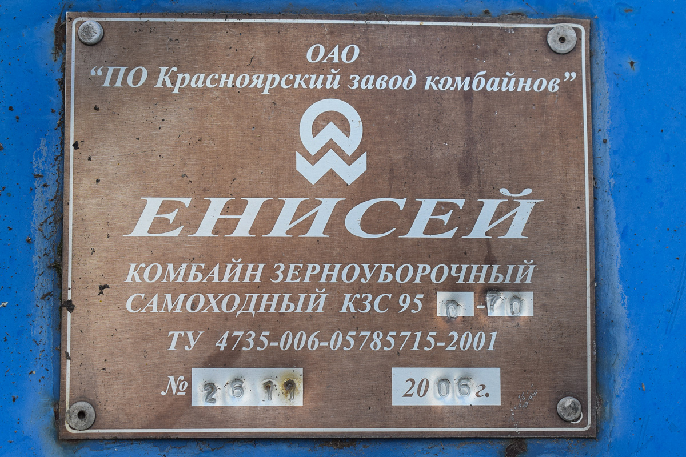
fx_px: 1572
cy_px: 228
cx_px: 343
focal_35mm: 82
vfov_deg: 16.6
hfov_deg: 24.6
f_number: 8
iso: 400
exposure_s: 1/250
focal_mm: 55
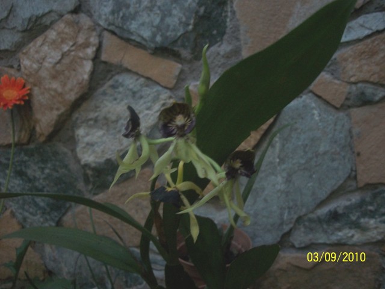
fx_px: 356
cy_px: 144
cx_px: 192
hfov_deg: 56.8
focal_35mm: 32
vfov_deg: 44.2
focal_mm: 5.7
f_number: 2.9
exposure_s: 1/8
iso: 220
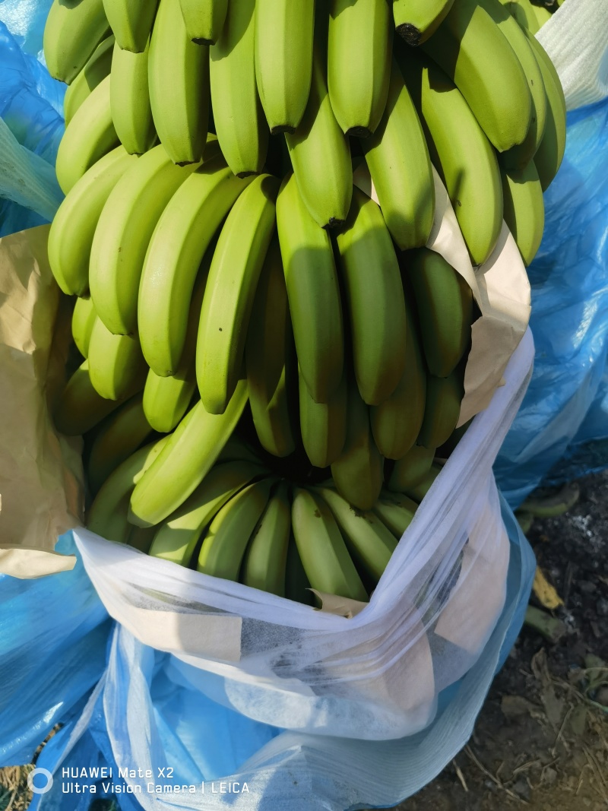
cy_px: 406
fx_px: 632
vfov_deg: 65.3
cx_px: 304
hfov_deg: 51.3
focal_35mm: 27
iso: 50
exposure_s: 1/4651
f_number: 1.9
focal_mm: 6.67
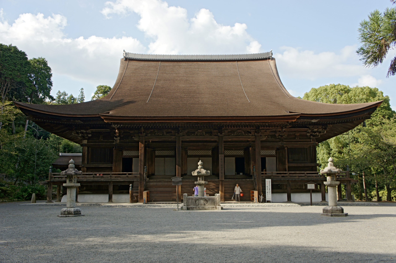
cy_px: 132
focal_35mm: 34
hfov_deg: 55.1
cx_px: 198
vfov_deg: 38.3
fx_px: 379
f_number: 5.6
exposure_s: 1/100
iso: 200
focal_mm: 23
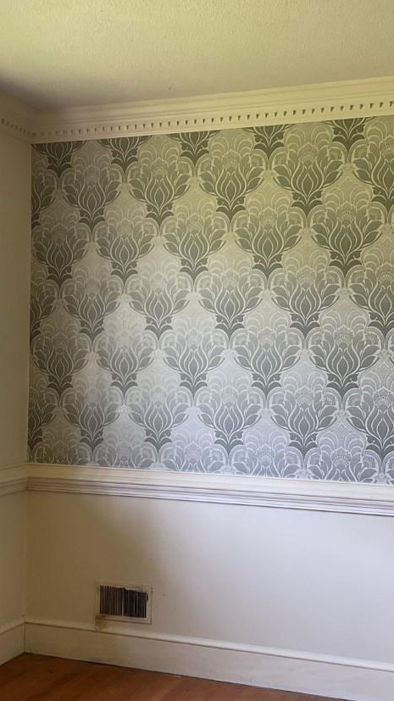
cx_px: 135
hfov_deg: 21.7
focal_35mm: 55
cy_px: 405
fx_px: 1022
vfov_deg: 37.8
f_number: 1.8
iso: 32
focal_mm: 3
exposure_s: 1/120
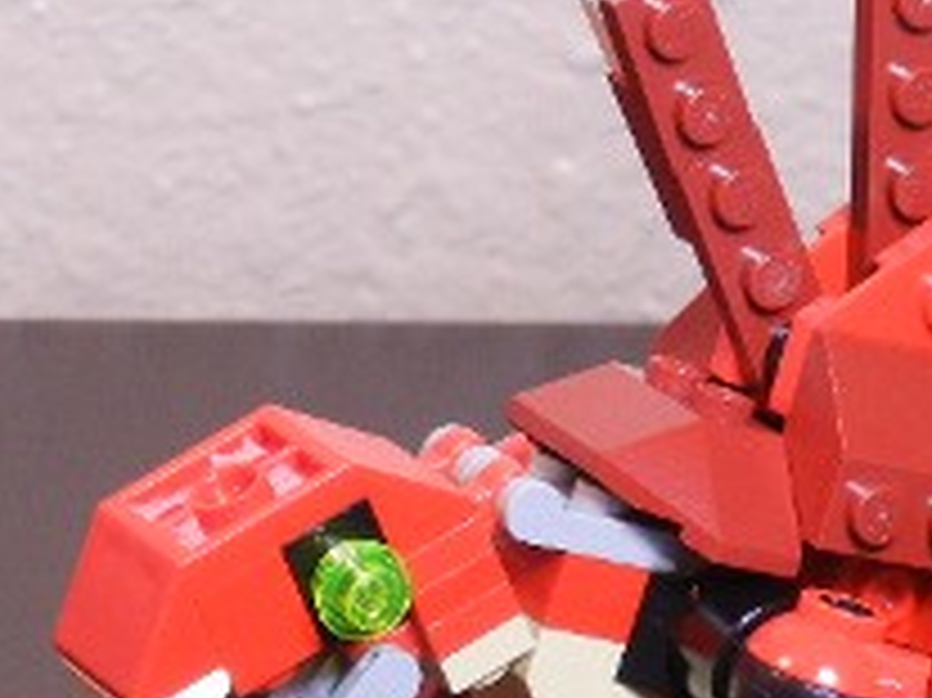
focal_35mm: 316
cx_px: 891
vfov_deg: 4.7
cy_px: 527
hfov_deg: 6.3
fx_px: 8503
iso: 244
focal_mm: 18.3
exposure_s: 1/30
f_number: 4.5
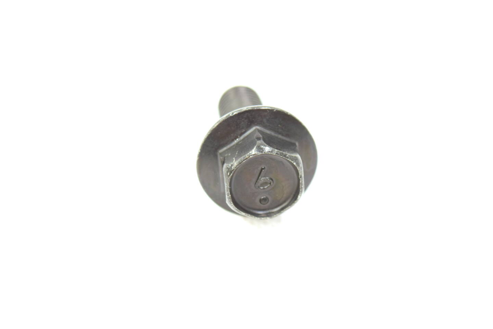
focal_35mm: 82
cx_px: 246
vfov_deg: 16.6
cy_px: 164
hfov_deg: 24.6
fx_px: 1131
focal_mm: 55
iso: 450
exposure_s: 1/60
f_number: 5.6
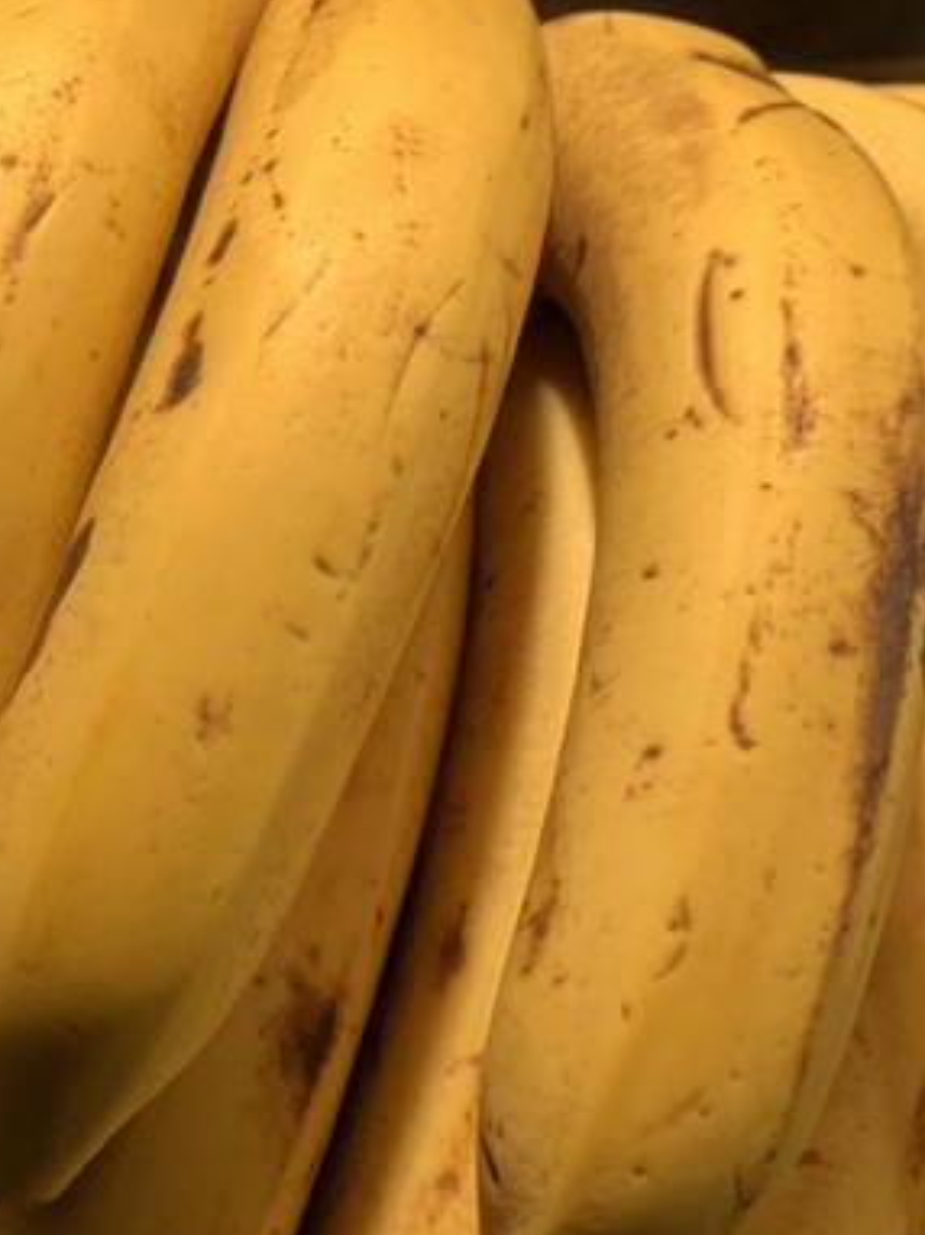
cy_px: 233
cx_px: -336
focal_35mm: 109
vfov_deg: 17.9
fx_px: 3888
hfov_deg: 13.0
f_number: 1.8
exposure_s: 1/120
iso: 50
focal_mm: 4.25
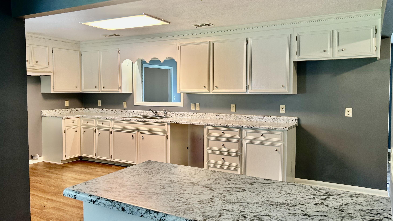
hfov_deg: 66.1
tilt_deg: -2.8
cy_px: 101
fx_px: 302
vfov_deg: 40.1
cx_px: 195
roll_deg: +0.9
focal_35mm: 29
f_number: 1.5
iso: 100
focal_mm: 5.7
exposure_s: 1/60
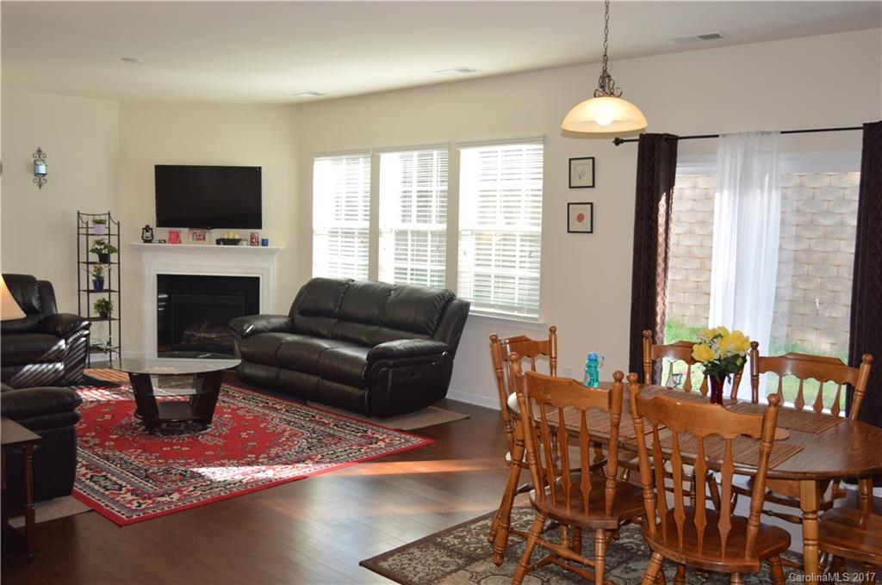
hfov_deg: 57.3
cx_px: 441
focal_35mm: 33
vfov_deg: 39.9
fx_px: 807
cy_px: 292
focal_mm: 22
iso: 400
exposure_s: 1/60
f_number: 4
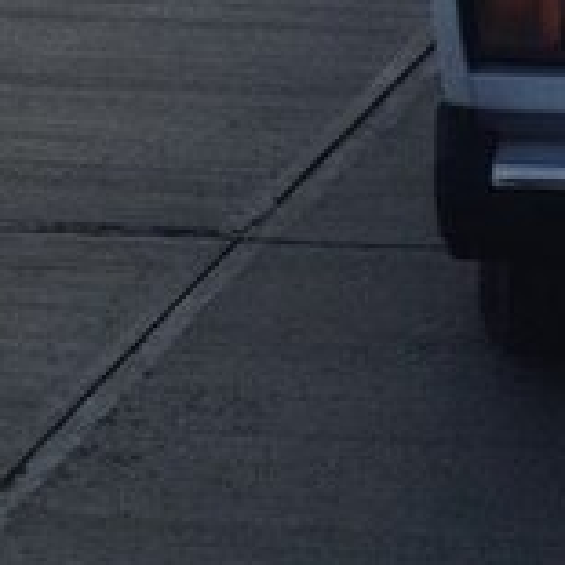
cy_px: -155
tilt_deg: -16.7
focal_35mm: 132
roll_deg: +1.5
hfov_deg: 12.1
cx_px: 1017
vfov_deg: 12.8
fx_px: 2438
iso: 50
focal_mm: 4.28
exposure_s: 1/1493
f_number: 2.4
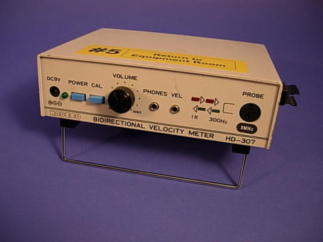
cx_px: 162
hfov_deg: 51.3
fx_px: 336
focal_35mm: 36
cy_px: 121
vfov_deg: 39.7
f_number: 2.7
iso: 50
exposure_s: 1/21.9
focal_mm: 7.5
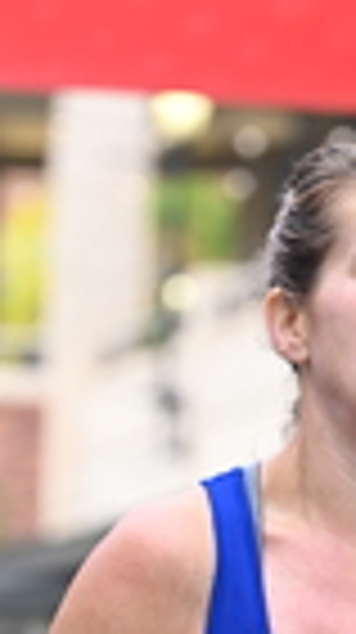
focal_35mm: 332
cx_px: 237
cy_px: 621
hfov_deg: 3.6
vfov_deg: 6.5
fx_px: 5588
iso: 1000
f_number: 2.8
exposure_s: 1/1600
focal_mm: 81
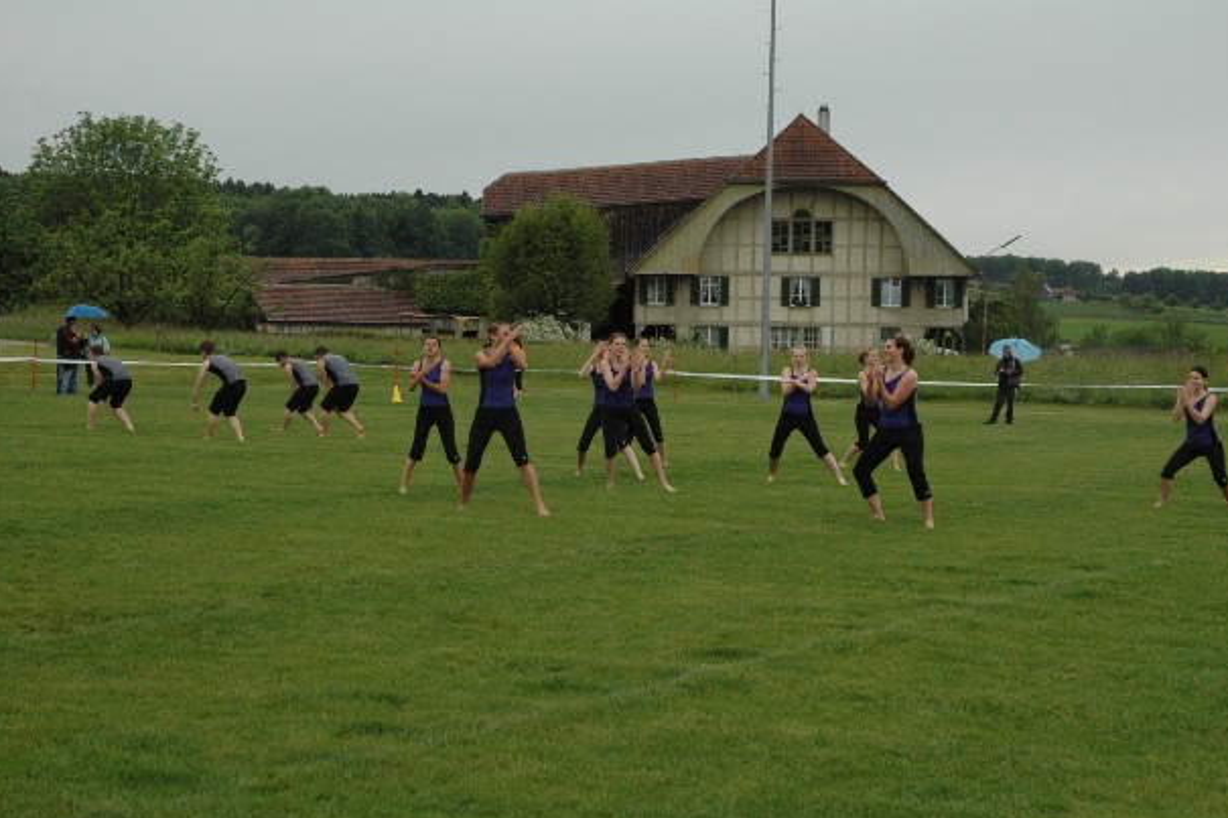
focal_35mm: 73
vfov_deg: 18.7
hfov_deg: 27.7
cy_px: 414
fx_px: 2489
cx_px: 641
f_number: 8
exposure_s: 1/250
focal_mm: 46
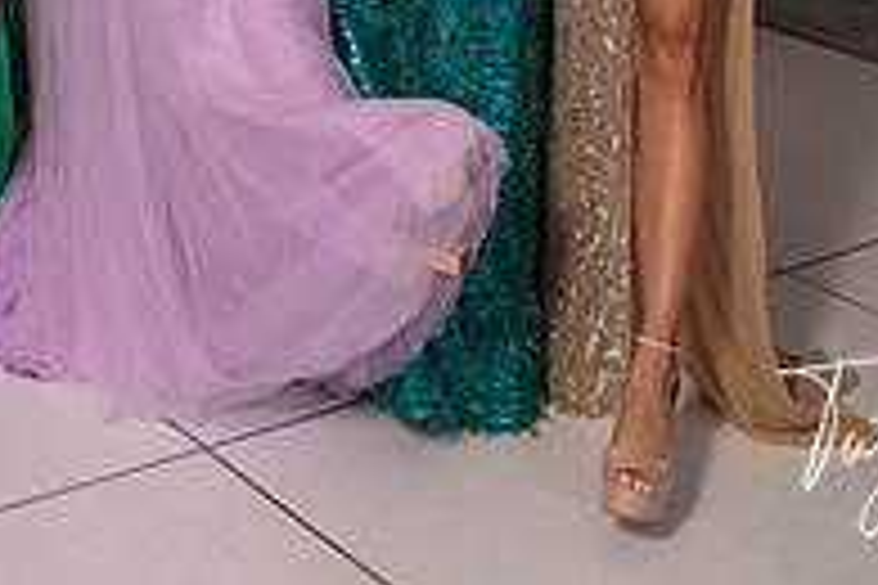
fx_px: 1902
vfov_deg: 15.7
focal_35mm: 78
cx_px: 91
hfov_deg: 25.2
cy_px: -358
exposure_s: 1/125
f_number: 6.3
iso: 1250
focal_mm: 24
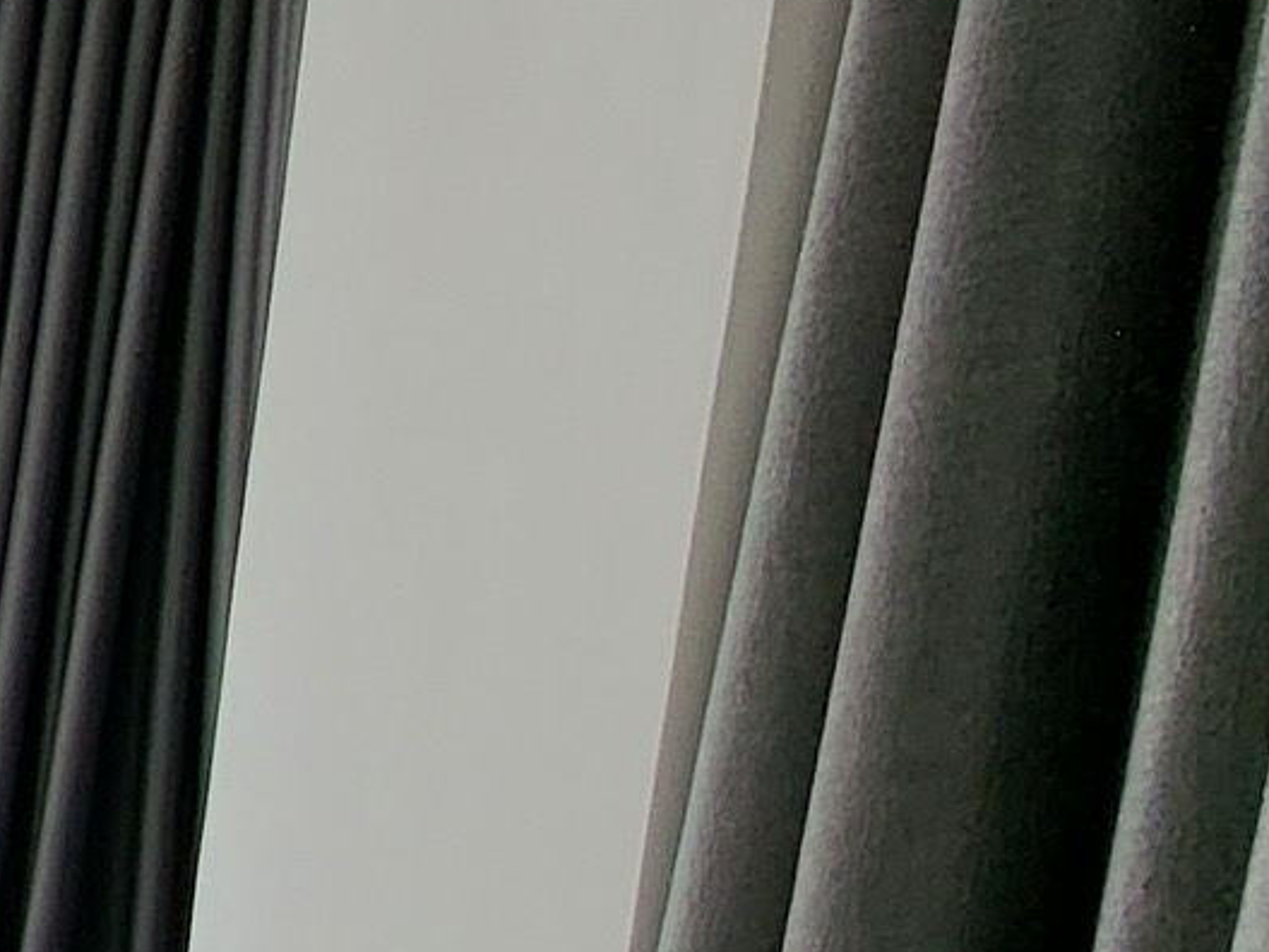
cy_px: 1618
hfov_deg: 15.9
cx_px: -1687
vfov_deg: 18.9
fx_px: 2310
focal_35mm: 63
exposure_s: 1/116
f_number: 2.2
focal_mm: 1.74
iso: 32
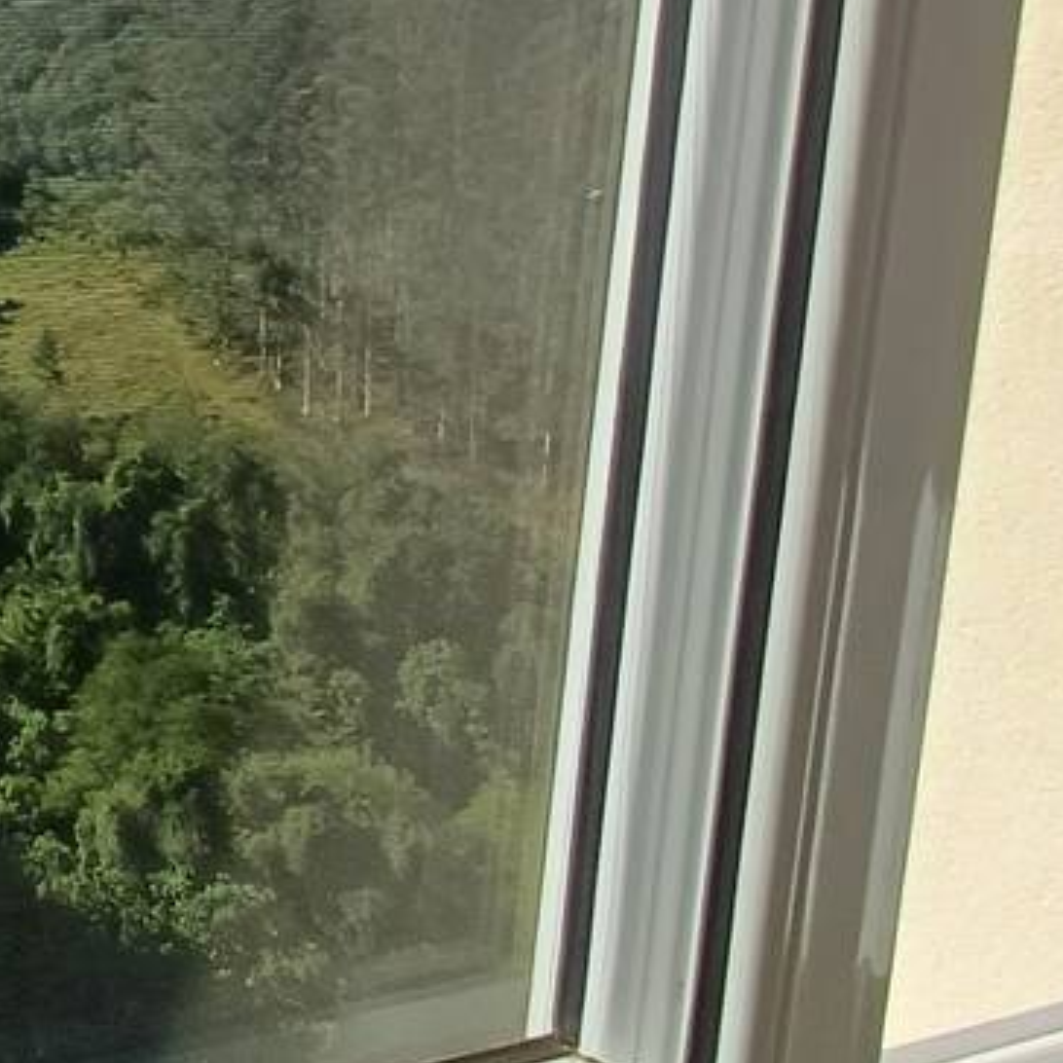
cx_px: -353
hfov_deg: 25.8
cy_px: 79
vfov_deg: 29.2
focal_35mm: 56
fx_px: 1946
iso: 40
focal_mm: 1.64
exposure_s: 1/1326
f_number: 2.2
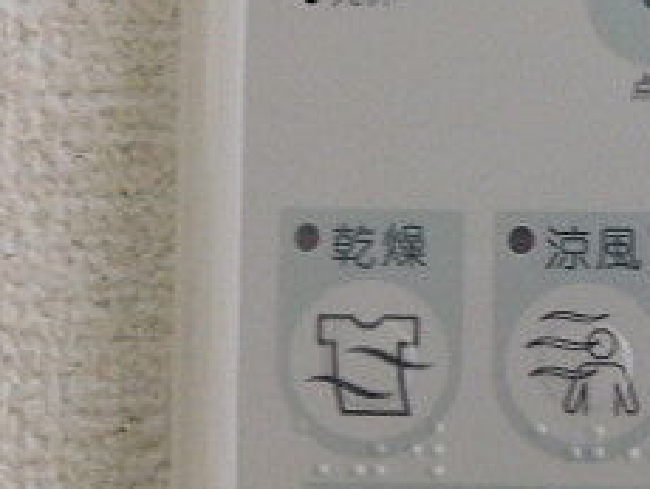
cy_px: 260
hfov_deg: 28.3
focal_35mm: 64
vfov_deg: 23.0
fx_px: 1203
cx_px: 656
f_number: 3
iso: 400
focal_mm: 4
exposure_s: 1/13
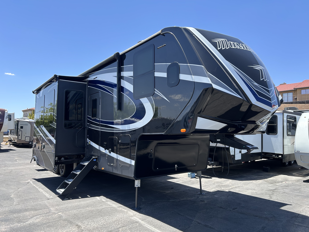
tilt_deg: +4.7
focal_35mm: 26
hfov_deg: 67.3
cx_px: 154
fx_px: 232
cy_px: 116
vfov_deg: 53.1
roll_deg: -1.5
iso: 50
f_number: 1.5
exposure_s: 1/1511
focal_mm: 5.7
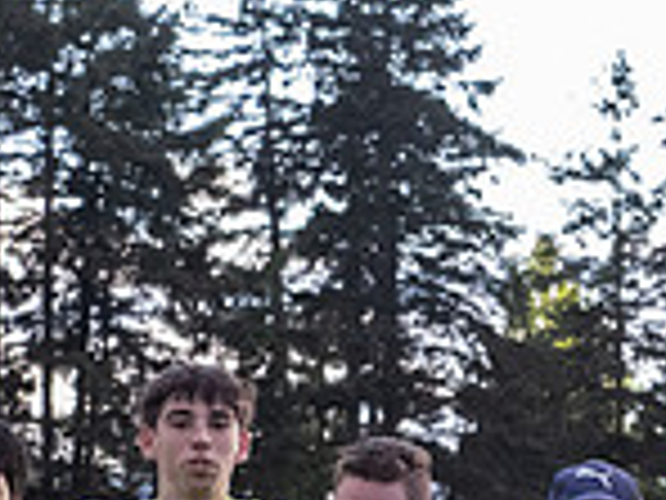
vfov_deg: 4.7
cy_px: 633
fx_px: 6041
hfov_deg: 6.3
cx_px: 922
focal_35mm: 314
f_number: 5
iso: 5000
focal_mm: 40
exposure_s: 1/1000
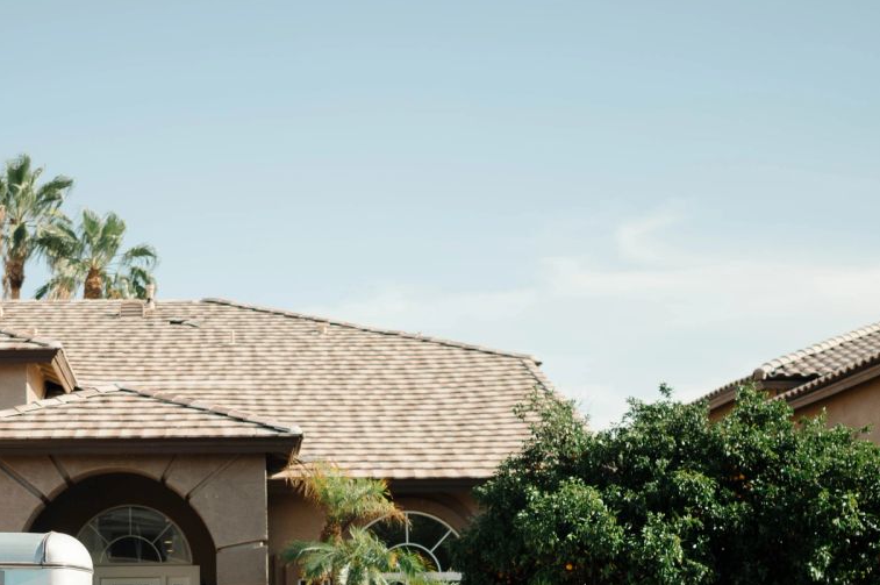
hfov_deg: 27.1
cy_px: 595
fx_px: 1807
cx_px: 237
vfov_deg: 17.9
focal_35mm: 74
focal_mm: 35
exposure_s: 1/6400
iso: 100
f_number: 1.8
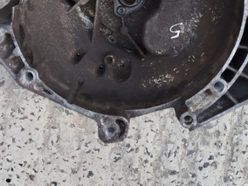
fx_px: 387
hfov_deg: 35.4
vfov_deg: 25.7
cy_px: 3
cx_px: 147
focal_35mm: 54
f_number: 1.7
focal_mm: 5.31
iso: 50
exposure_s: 1/100
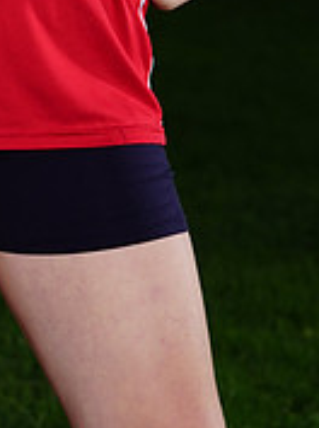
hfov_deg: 3.0
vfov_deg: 4.0
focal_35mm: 493
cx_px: -64
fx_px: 6080
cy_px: -237
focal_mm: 156
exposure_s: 1/125
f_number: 10
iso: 400
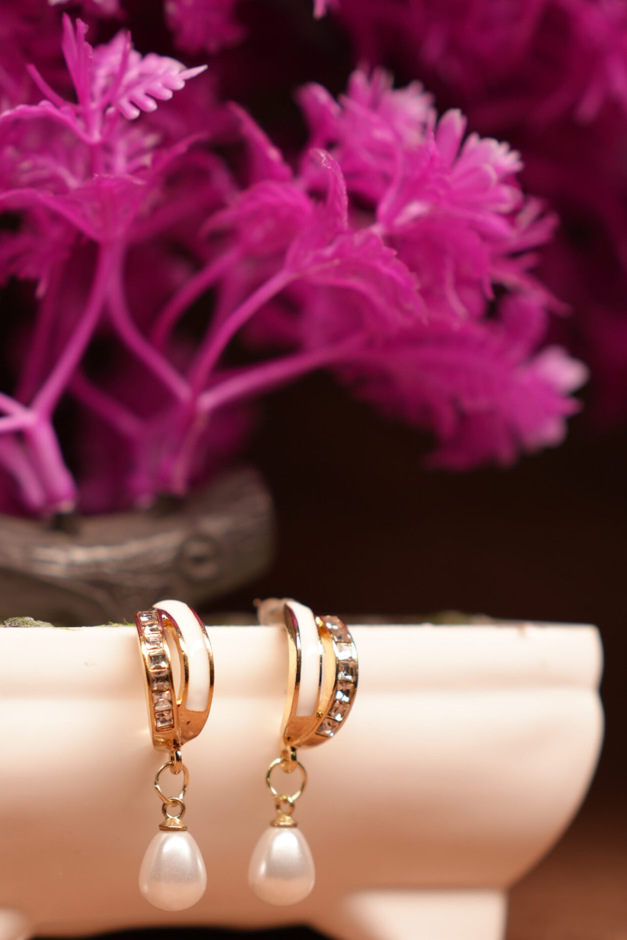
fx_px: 1855
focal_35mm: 71
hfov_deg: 19.1
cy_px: 582
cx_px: 206
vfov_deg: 28.4
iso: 100
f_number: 2.5
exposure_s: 1/160
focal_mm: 35
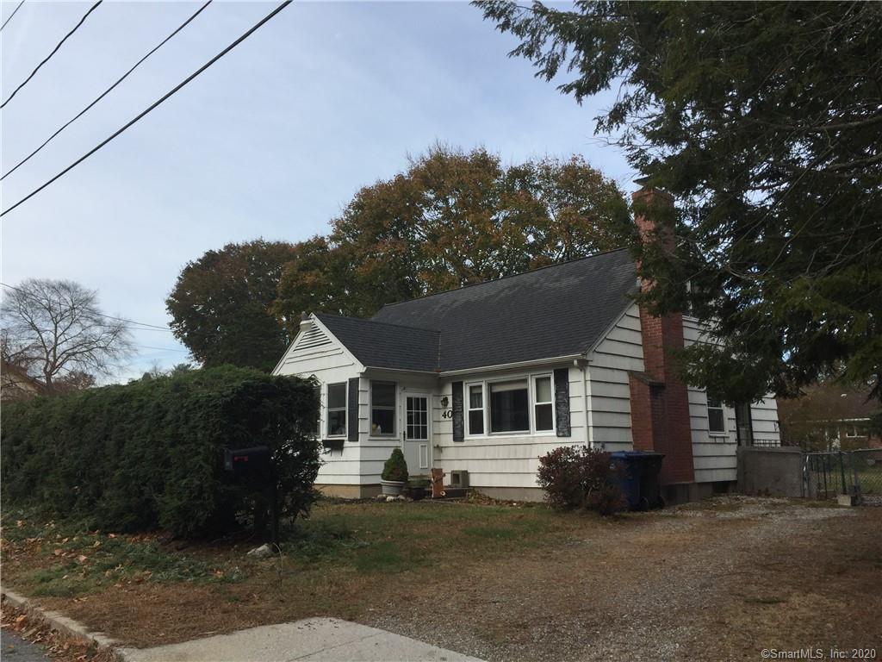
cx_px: 441
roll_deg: +1.7
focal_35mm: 29
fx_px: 739
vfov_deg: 48.2
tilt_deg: +9.8
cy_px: 331
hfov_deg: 61.7
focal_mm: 4.15
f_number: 2.2
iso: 32
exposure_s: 1/1163
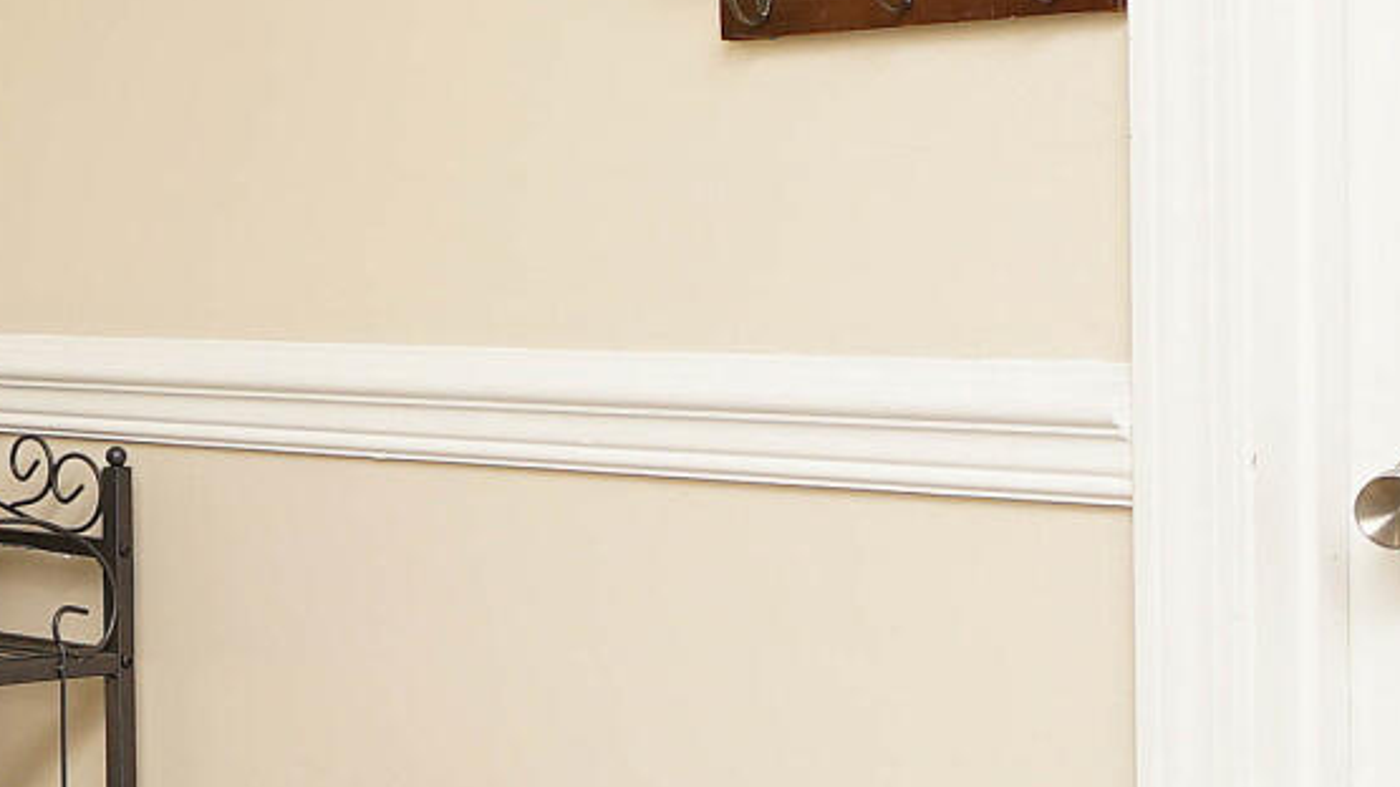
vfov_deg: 14.2
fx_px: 3155
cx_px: -714
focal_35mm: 85
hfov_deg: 21.1
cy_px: 304
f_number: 4
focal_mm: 10
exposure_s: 1/60
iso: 125
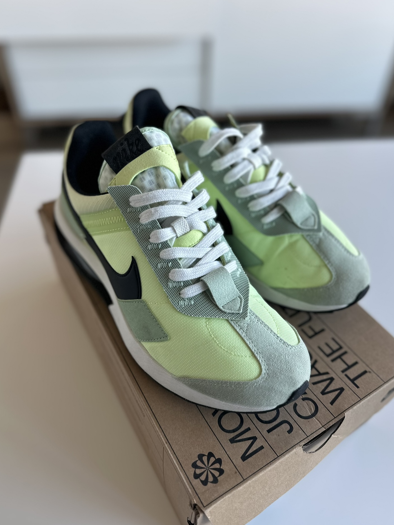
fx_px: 394
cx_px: 201
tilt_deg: -44.9
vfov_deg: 67.3
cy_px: 251
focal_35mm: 26
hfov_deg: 53.1
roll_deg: -3.0
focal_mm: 6.86
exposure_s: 1/121
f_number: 1.78
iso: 80
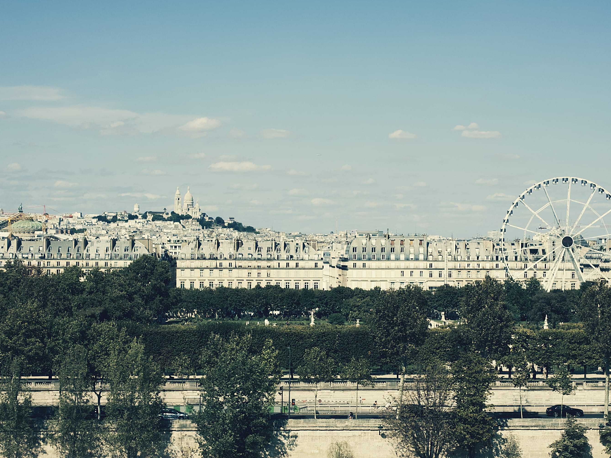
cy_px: 258
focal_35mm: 75
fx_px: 1324
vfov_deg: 19.6
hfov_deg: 26.0
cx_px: 328
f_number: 11
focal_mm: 35
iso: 100
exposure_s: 1/250
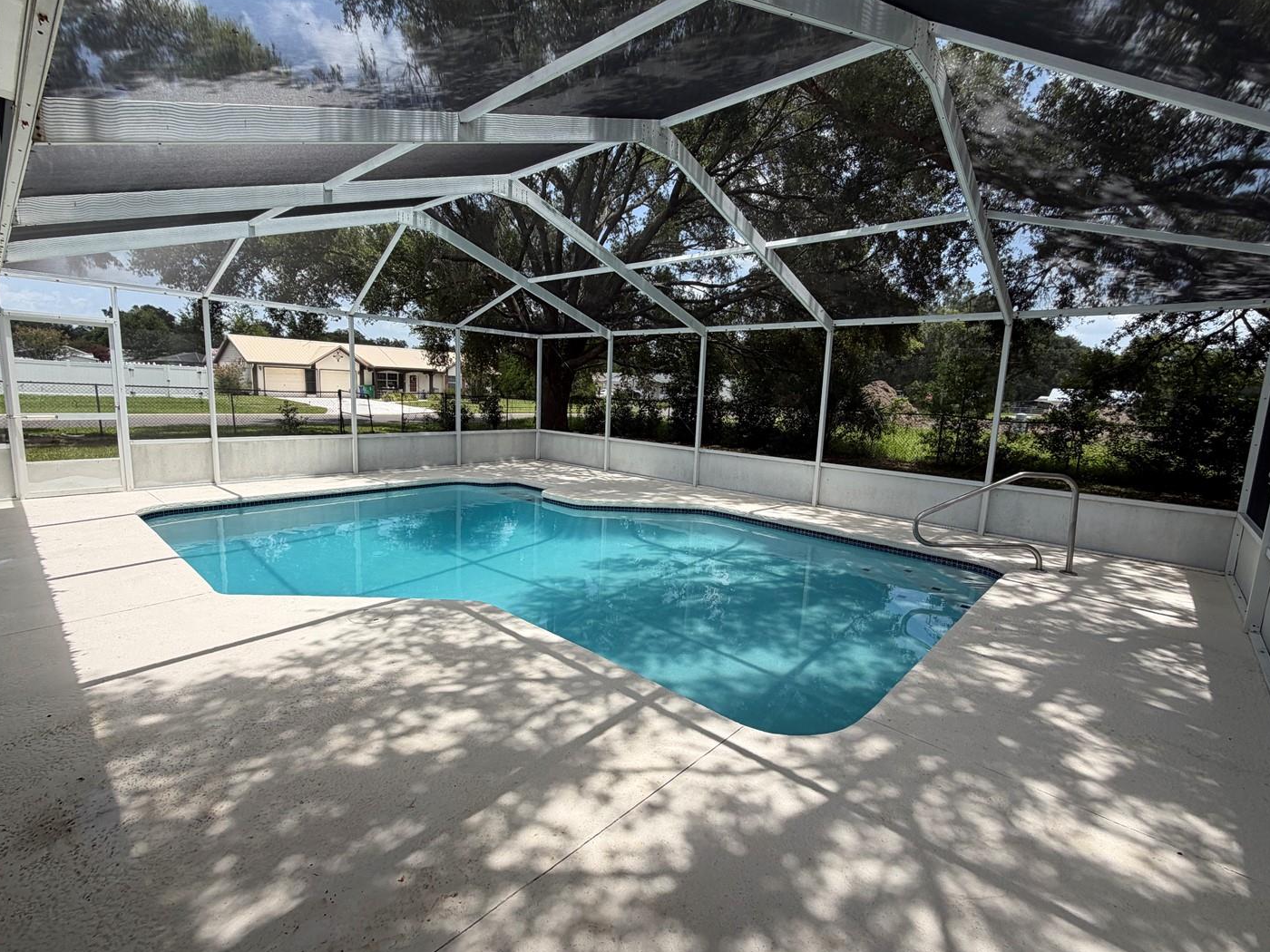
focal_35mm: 16
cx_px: 628
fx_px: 587
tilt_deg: -9.0
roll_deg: -2.4
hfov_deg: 94.5
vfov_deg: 78.1
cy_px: 478
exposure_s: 1/770
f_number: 2.2
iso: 32
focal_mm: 2.22
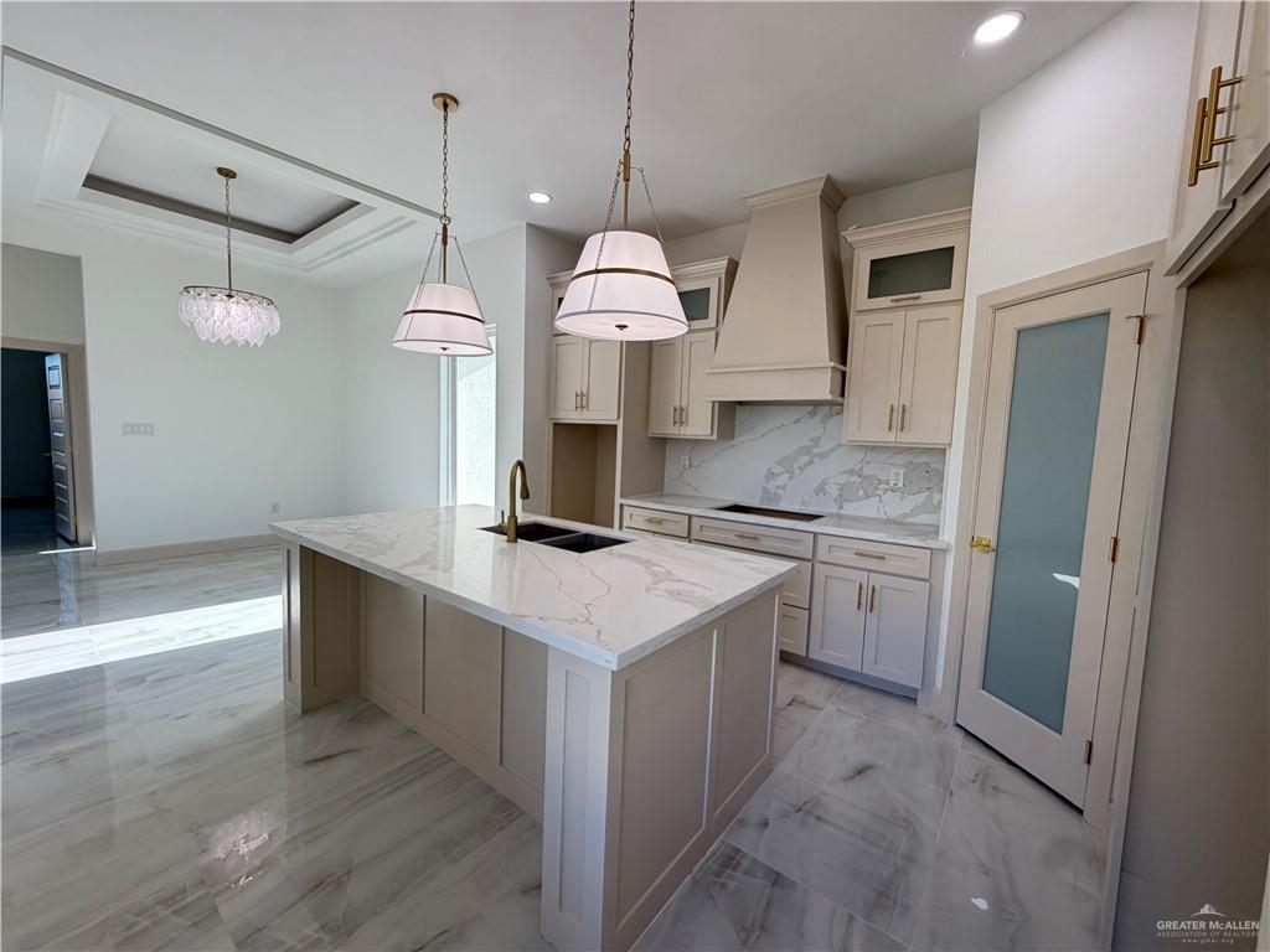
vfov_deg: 85.7
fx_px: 514
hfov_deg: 102.1
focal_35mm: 14
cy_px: 476
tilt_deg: -5.2
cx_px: 635
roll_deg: -2.0
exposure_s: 1/120
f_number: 2.2
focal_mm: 2.22
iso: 80
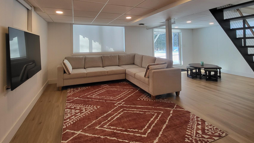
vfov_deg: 61.6
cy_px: 42
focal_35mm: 17
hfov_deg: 95.9
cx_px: 121
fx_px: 115
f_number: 2.2
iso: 80
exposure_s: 1/60
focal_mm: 1.74
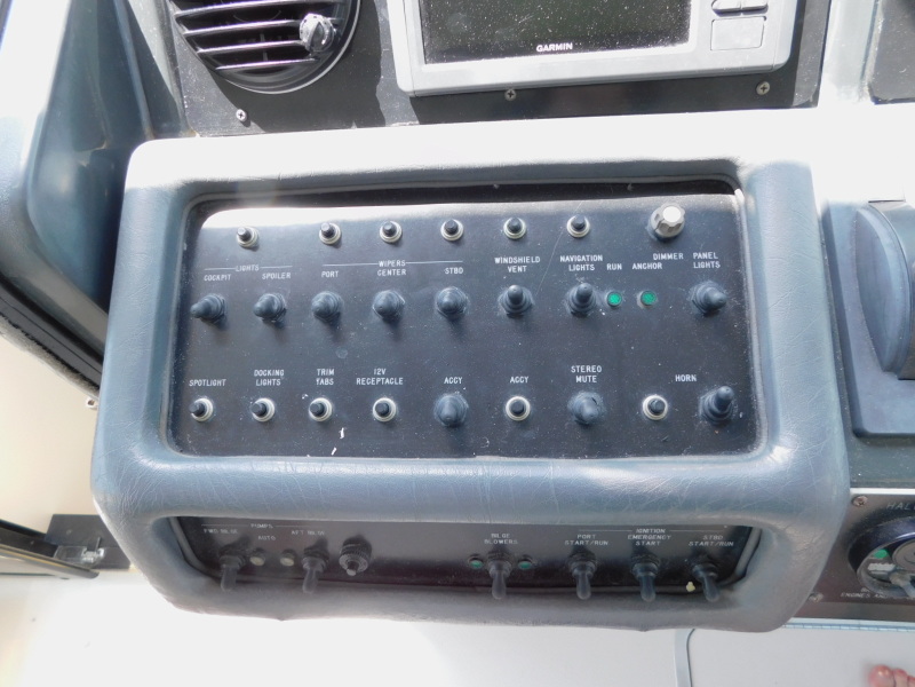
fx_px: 608
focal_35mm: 23
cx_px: 458
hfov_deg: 73.9
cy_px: 344
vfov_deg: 58.9
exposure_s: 1/80
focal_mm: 4
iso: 125
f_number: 3
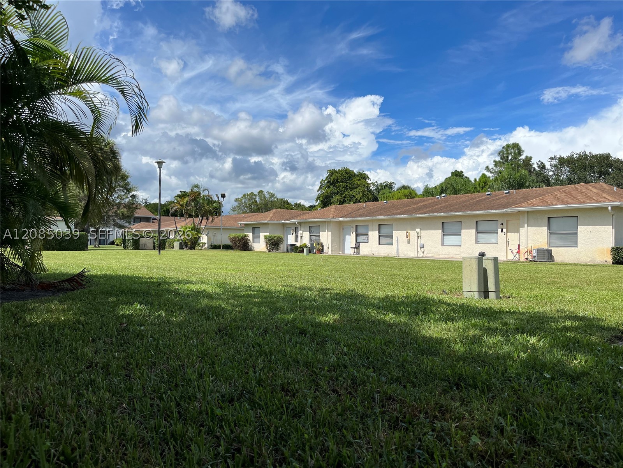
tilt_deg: +0.0
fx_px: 468
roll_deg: -0.5
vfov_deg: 53.1
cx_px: 312
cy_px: 234
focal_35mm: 26
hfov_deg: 67.3
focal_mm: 5.1
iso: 50
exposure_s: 1/5319
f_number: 1.6
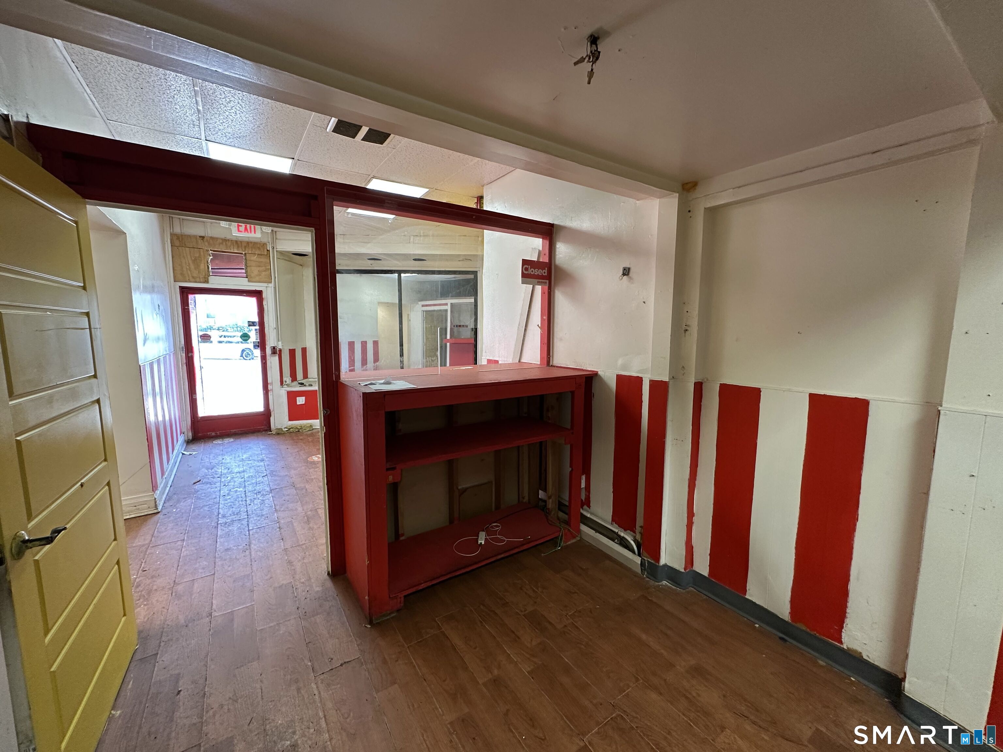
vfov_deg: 85.7
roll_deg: -0.4
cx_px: 502
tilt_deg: -6.1
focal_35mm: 14
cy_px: 376
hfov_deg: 102.1
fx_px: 406
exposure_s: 1/60
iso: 200
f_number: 2.2
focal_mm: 2.22
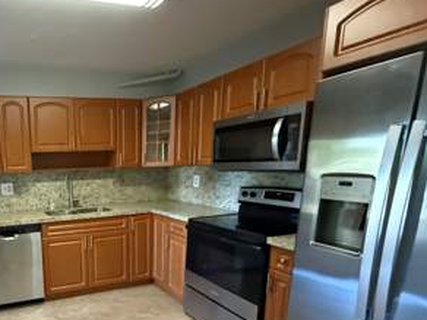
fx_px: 284
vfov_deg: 57.4
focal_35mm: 23
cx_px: 78
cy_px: 218
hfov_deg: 66.2
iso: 1250
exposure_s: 1/60
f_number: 2.2
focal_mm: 2.22
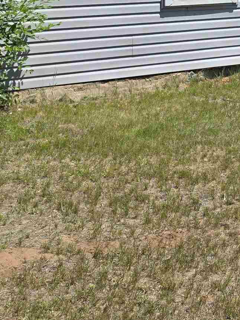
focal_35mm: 82
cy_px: -55
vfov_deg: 22.2
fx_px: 758
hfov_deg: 17.3
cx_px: 279
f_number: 1.7
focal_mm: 6.3
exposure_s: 1/5447
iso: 80
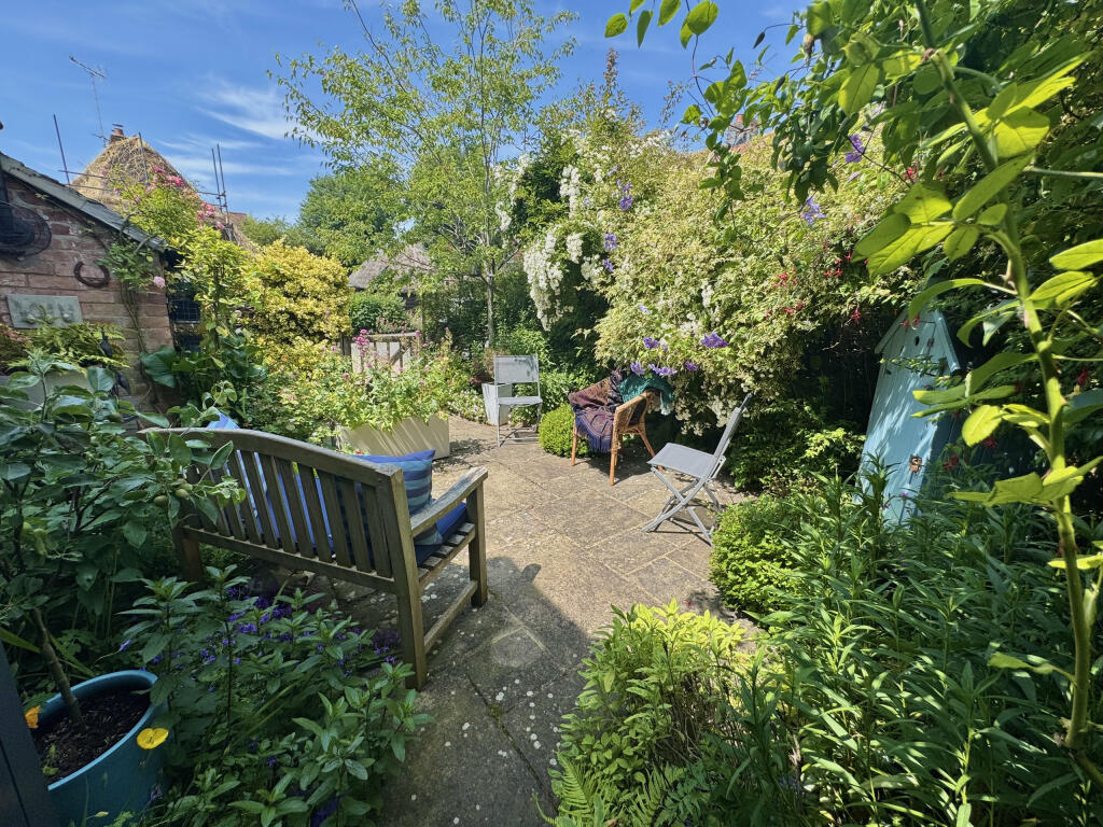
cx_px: 552
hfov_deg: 102.1
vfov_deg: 85.7
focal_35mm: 14
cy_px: 414
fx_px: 446
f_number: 2.2
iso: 50
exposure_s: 1/727
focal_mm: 2.22
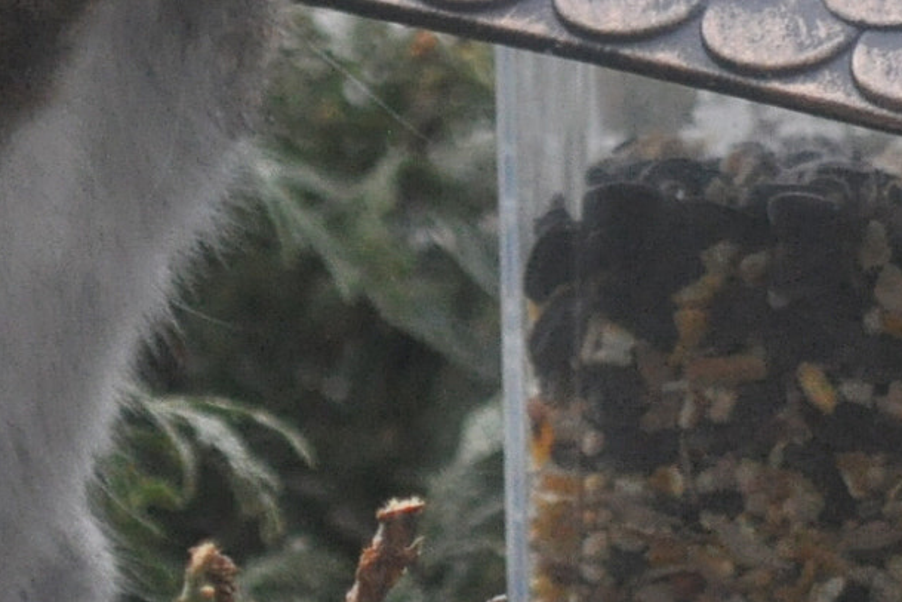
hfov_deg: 2.6
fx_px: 19742
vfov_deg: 1.7
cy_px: 67
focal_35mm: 788
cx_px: -87
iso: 1600
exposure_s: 1/400
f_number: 5.6
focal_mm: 200
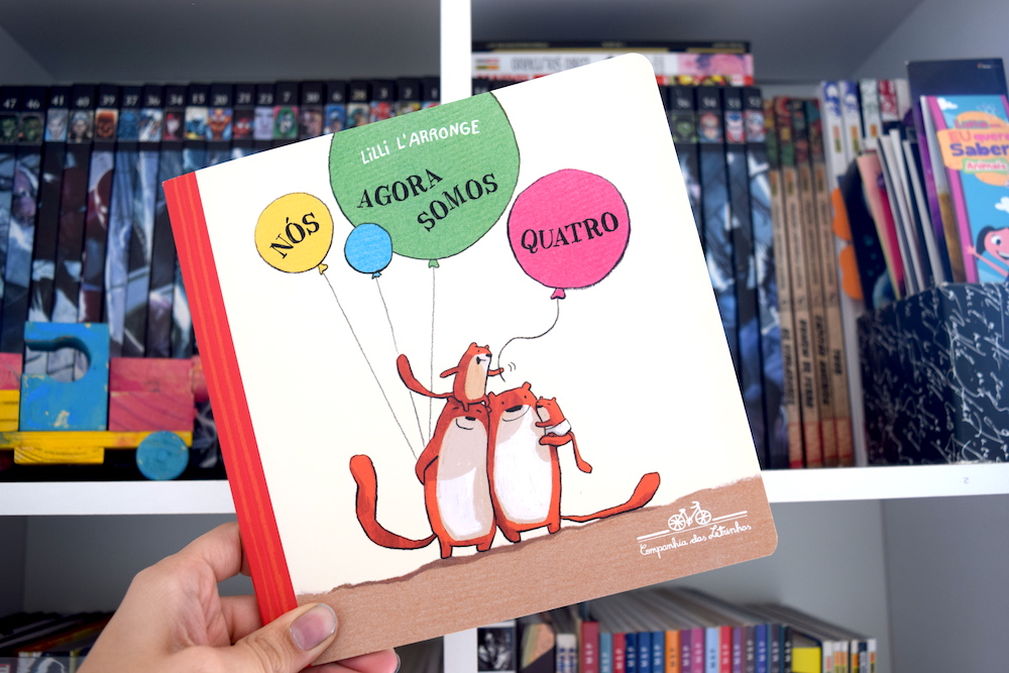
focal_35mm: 33
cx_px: 504
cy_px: 336
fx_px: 925
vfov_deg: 40.0
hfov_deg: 57.2
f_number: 5
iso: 400
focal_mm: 22
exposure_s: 1/100
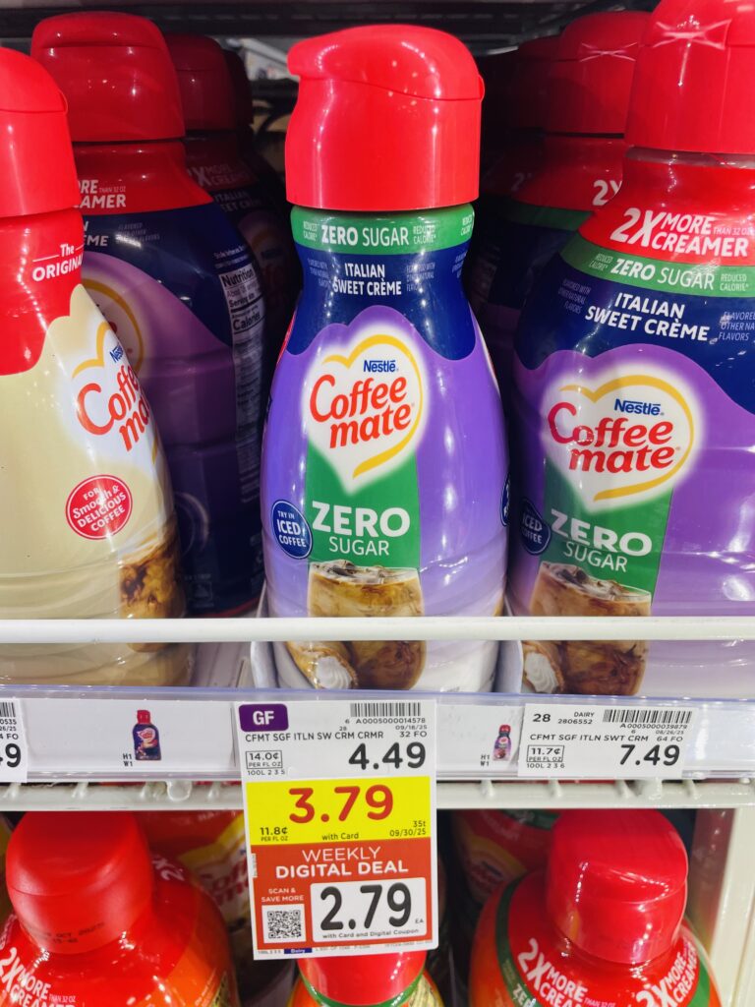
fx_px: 756
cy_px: 504
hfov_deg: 53.1
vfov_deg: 67.3
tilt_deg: -18.2
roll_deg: -1.2
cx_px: 378
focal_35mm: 26
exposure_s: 1/121
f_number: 1.6
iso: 50
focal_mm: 4.2
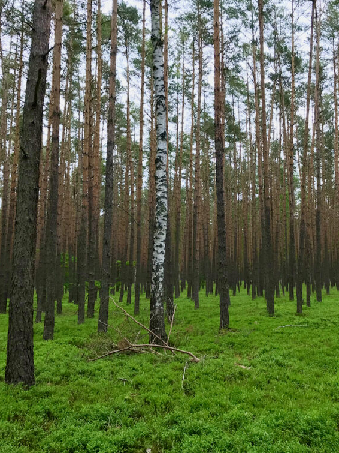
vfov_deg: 49.0
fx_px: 496
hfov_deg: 37.5
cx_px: 213
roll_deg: +1.4
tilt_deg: +7.5
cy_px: 225
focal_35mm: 38
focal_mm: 3.99
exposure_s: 1/100
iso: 25
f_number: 1.8
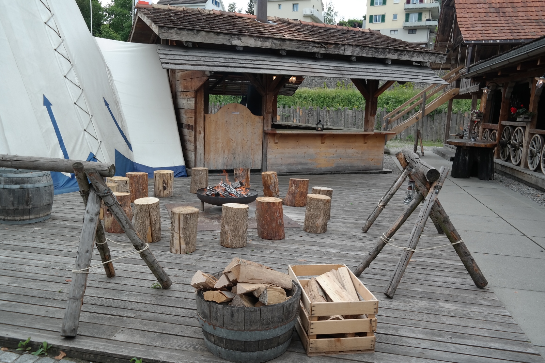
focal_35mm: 27
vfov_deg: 47.9
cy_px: 182
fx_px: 409
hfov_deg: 67.4
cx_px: 272
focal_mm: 18
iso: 100
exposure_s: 1/200
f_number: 5.6
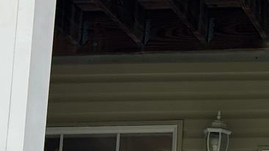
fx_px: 1120
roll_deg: -0.2
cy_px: 168
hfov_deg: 12.7
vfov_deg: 7.7
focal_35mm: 157
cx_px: 455
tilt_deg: +12.7
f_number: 1.5
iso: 32
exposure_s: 1/130
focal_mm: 5.7
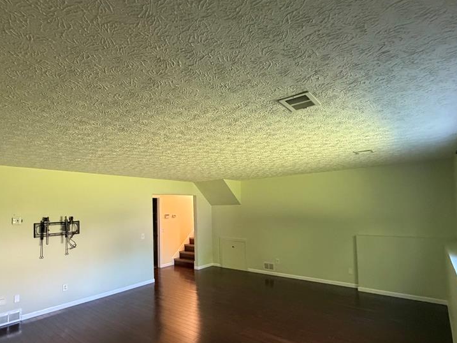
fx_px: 264
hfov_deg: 81.1
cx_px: 191
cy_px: 198
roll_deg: +1.9
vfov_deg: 65.6
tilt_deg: +4.5
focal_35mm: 20
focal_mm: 2.22
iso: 800
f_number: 2.2
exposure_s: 1/60
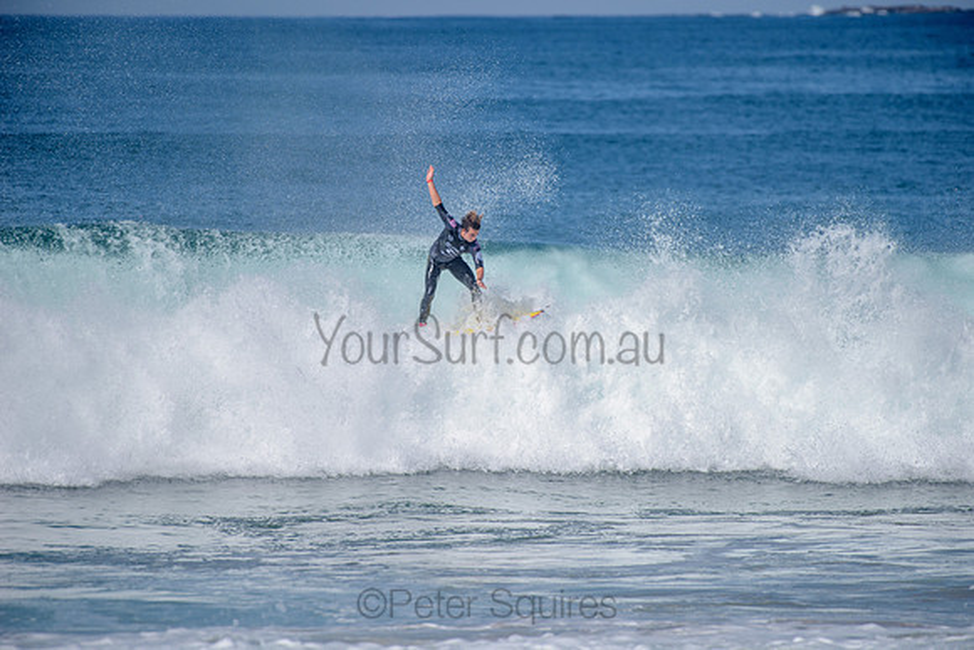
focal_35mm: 500
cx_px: 487
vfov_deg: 2.8
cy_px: 325
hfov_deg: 4.1
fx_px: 13530
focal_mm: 500
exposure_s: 1/2000
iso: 160
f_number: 5.6
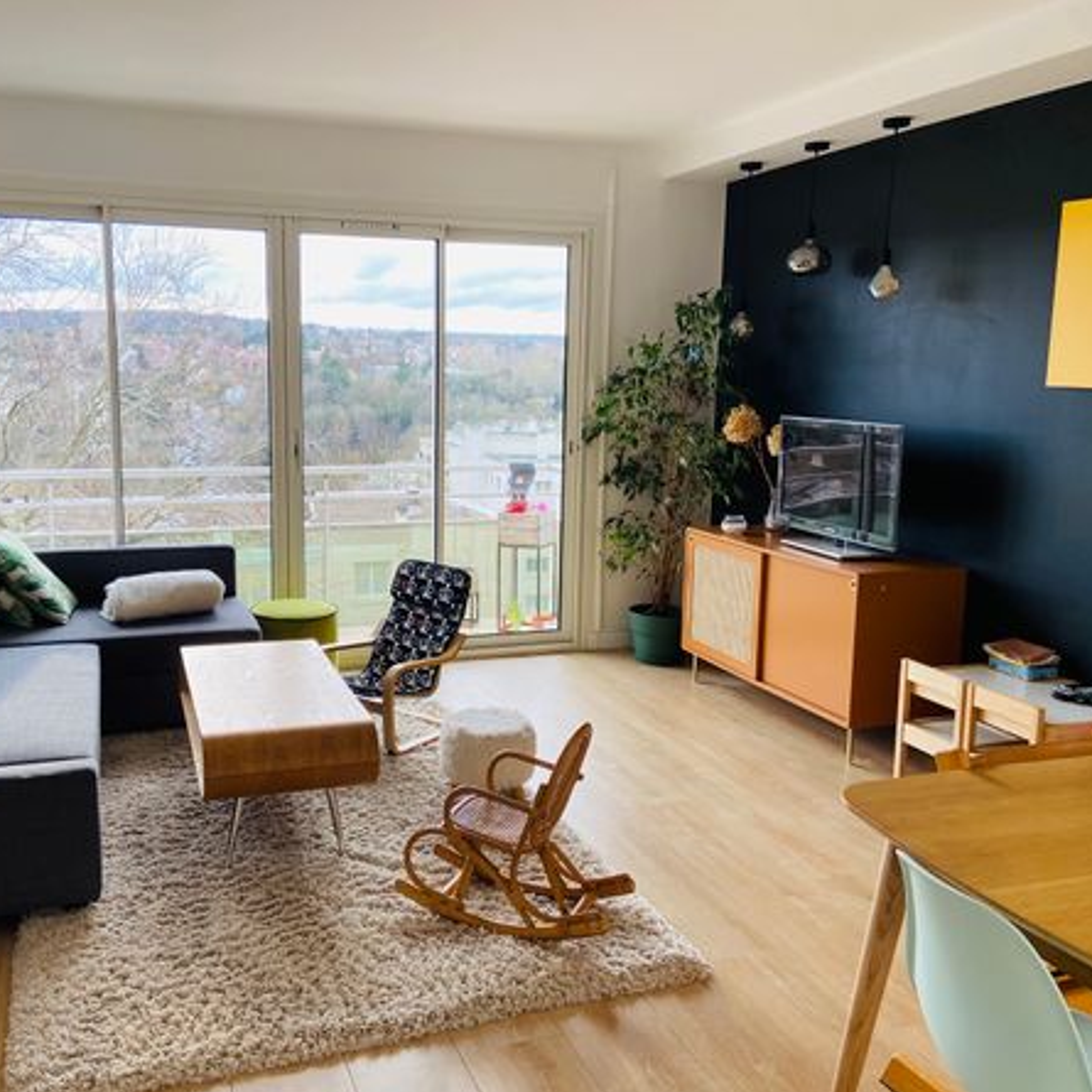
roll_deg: -1.4
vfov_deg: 52.5
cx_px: 469
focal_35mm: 31
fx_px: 1106
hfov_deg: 52.4
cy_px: 545
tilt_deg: -10.9
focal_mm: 4.25
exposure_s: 1/111
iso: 80
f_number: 1.8
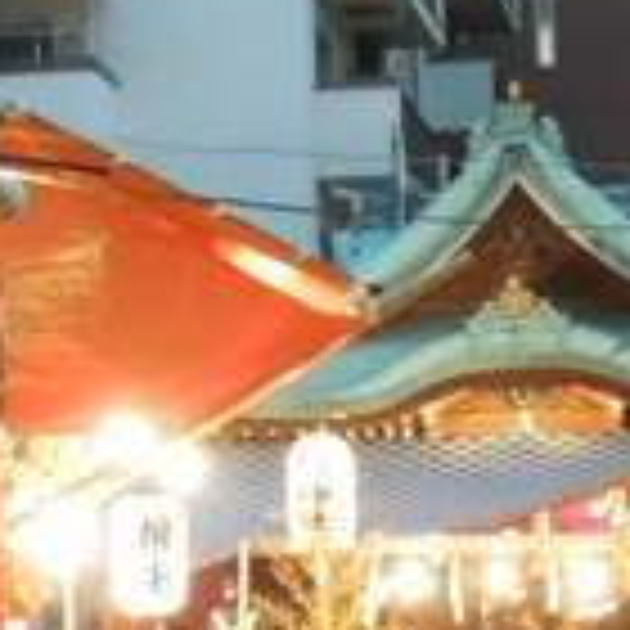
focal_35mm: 162
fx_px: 3336
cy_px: 9
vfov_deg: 10.7
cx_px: 58
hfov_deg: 10.7
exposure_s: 1/13
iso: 400
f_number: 3.3
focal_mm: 4.5
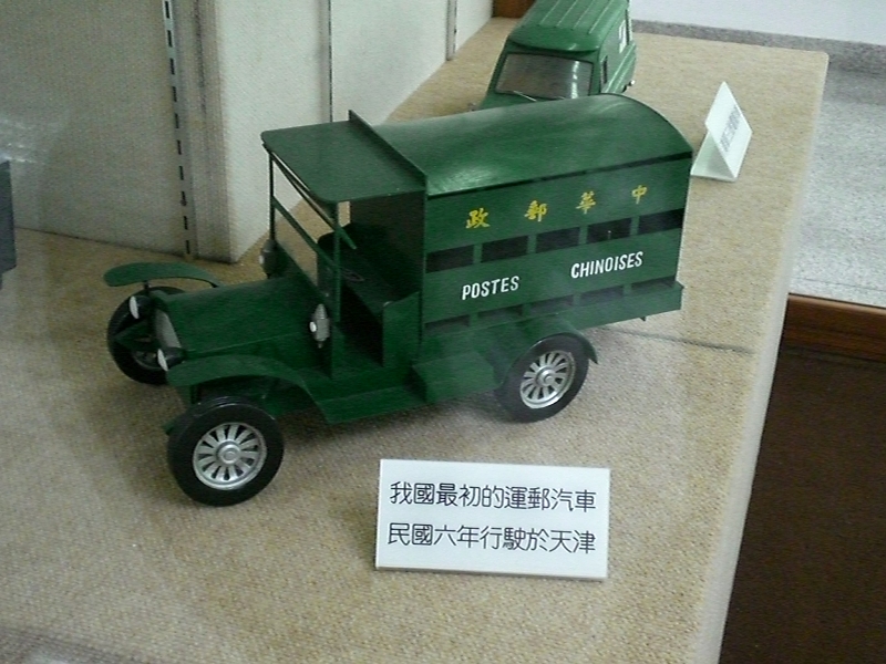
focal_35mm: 51
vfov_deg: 28.6
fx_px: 1305
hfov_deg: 37.5
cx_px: 443
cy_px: 332
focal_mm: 8.44
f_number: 3.6
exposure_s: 1/80
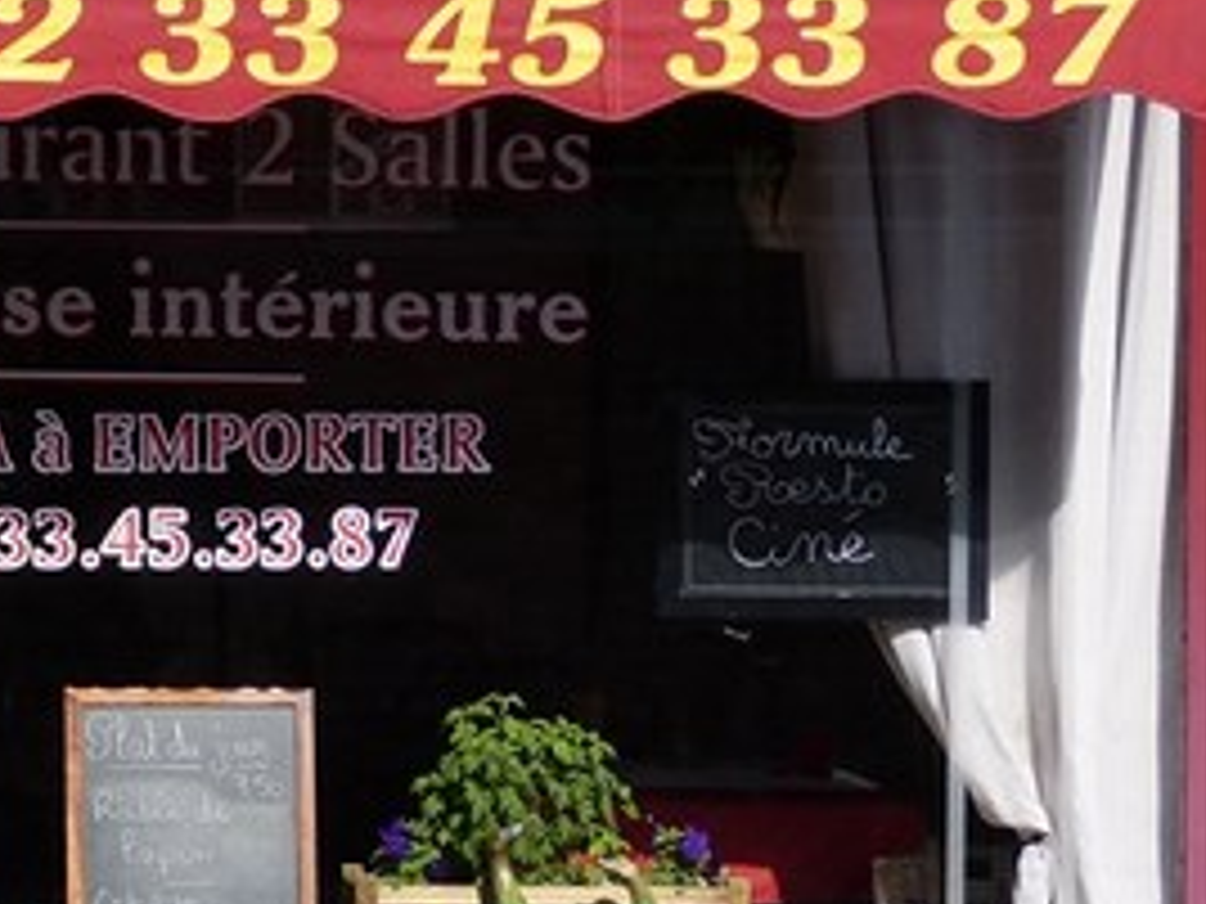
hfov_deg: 7.3
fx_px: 9372
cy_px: 126
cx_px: 4
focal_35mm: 269
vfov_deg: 5.5
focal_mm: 16.1
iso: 100
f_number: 4
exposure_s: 1/640
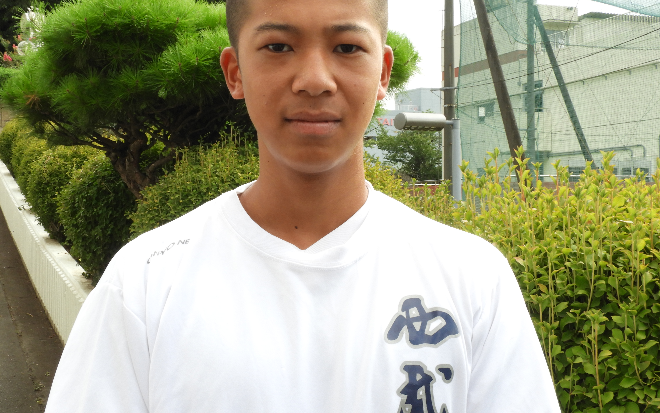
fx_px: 953
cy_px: 209
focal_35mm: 53
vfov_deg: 24.4
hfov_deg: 38.2
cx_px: 303
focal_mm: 7.2
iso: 100
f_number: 7.6
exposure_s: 1/80
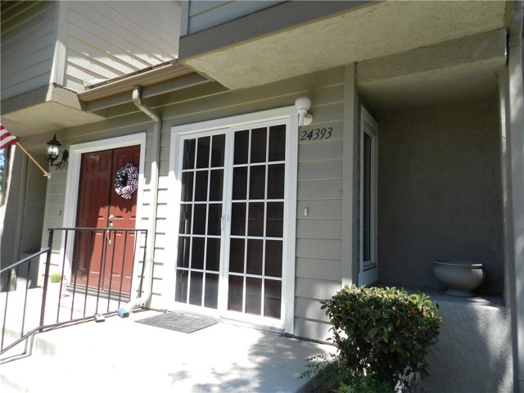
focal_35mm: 23
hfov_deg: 73.9
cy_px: 196
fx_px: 348
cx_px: 262
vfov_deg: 58.9
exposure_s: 1/640
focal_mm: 4
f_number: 3.4
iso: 160
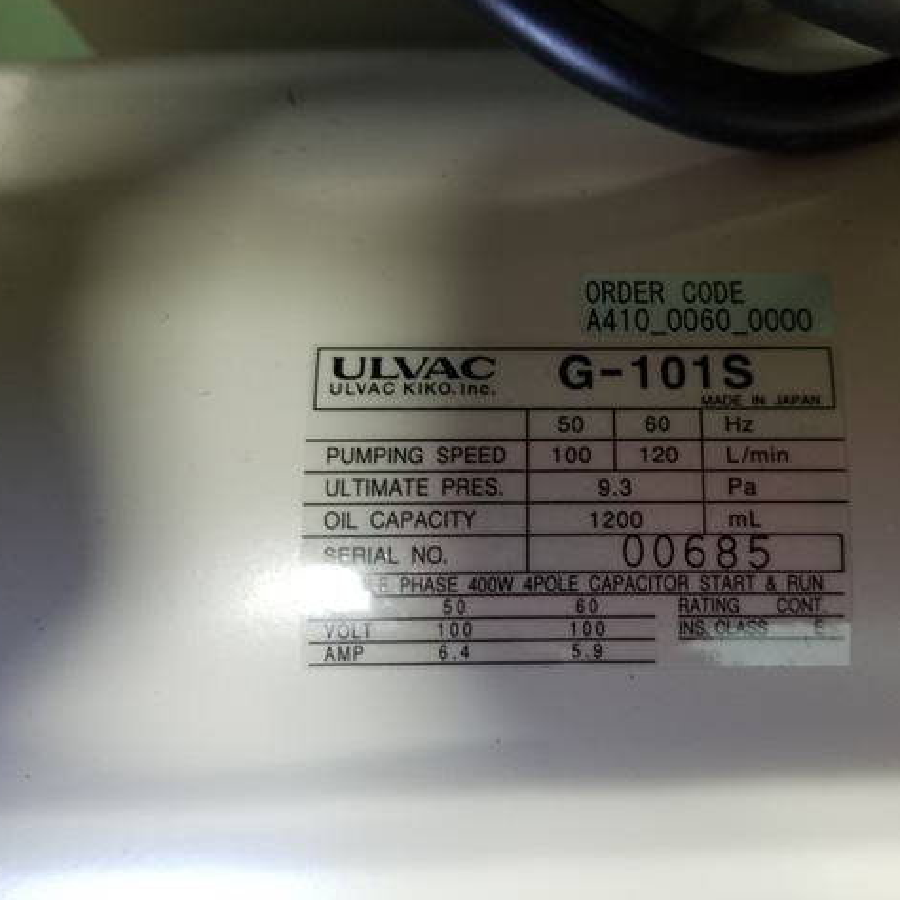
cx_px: 579
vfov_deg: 52.5
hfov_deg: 51.8
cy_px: 448
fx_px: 912
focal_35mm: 31
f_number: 1.7
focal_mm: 4.25
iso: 200
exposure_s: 1/11
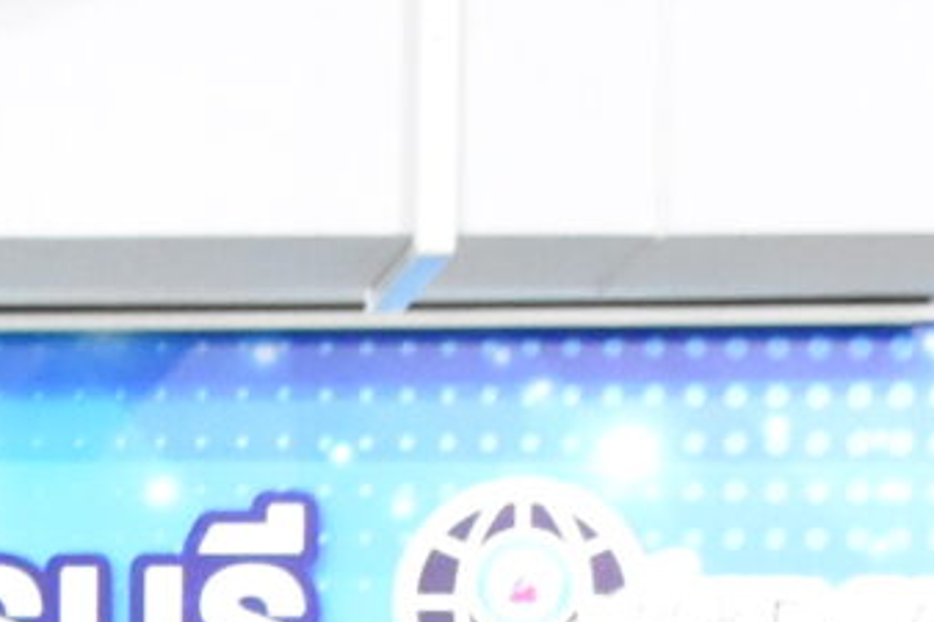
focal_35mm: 273
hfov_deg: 7.1
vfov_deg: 4.8
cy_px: 1695
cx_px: -1210
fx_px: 7079
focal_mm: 24
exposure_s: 1/80
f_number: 6.3
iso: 5000
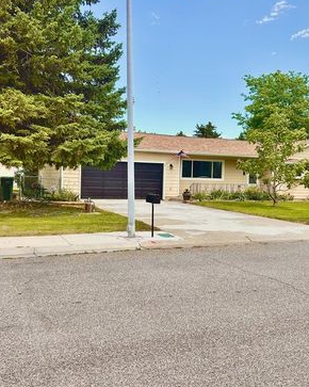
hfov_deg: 42.2
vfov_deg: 51.6
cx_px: 153
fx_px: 400
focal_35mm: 35
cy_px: 191
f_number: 1.6
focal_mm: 5.96
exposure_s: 1/1901
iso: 50
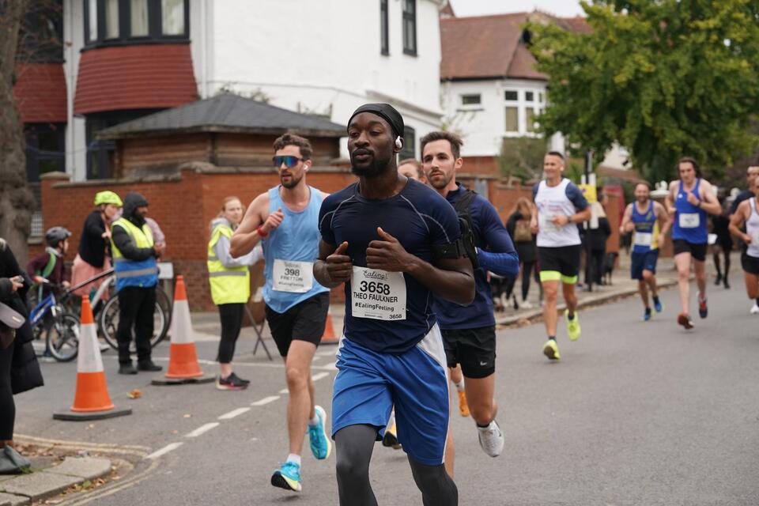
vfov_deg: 13.3
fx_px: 2171
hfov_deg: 19.8
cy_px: 253
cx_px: 380
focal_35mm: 103
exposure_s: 1/500
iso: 1000
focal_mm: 103
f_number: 6.3
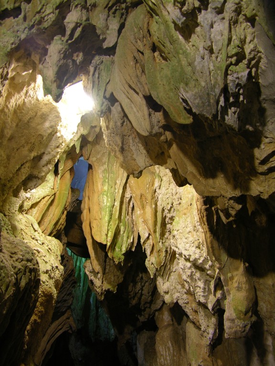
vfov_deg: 52.6
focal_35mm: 35
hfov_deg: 40.7
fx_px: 371
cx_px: 138
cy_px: 183
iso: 74
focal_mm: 8.9
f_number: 2.8
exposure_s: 1/2.5
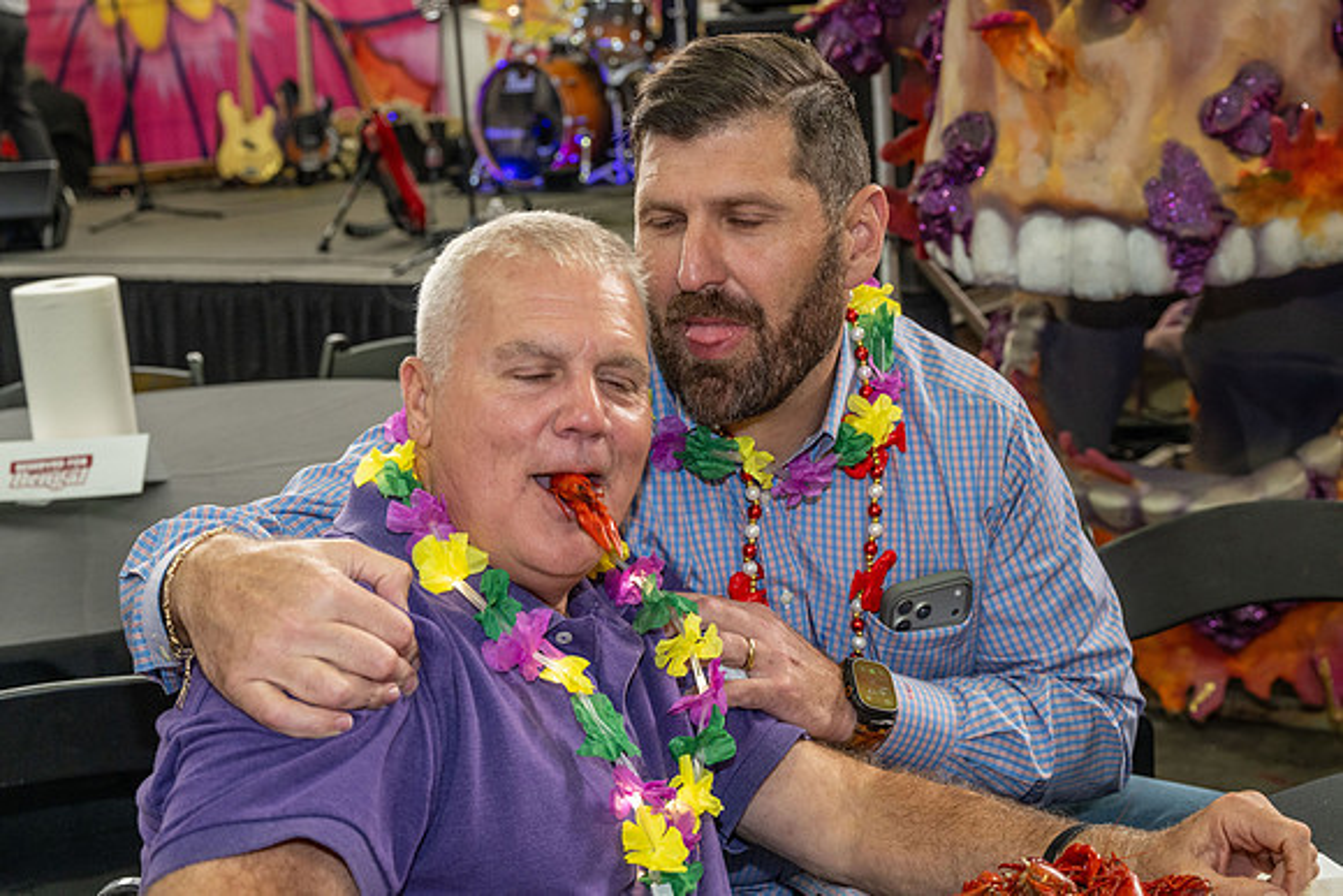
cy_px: 448
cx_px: 672
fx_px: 1940
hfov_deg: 38.2
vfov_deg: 26.0
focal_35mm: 52
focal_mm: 52
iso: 900
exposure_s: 1/60
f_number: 6.3
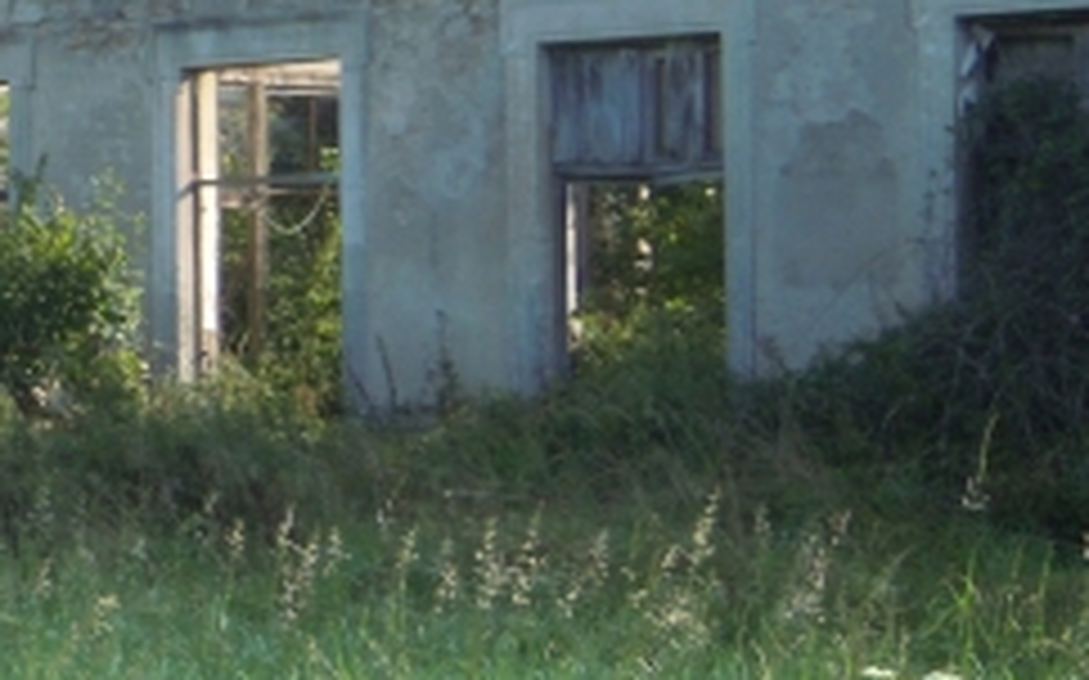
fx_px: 4776
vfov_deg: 8.1
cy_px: 189
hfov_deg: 12.6
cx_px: -351
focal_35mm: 161
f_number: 3.4
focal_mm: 8.3
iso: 100
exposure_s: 1/320
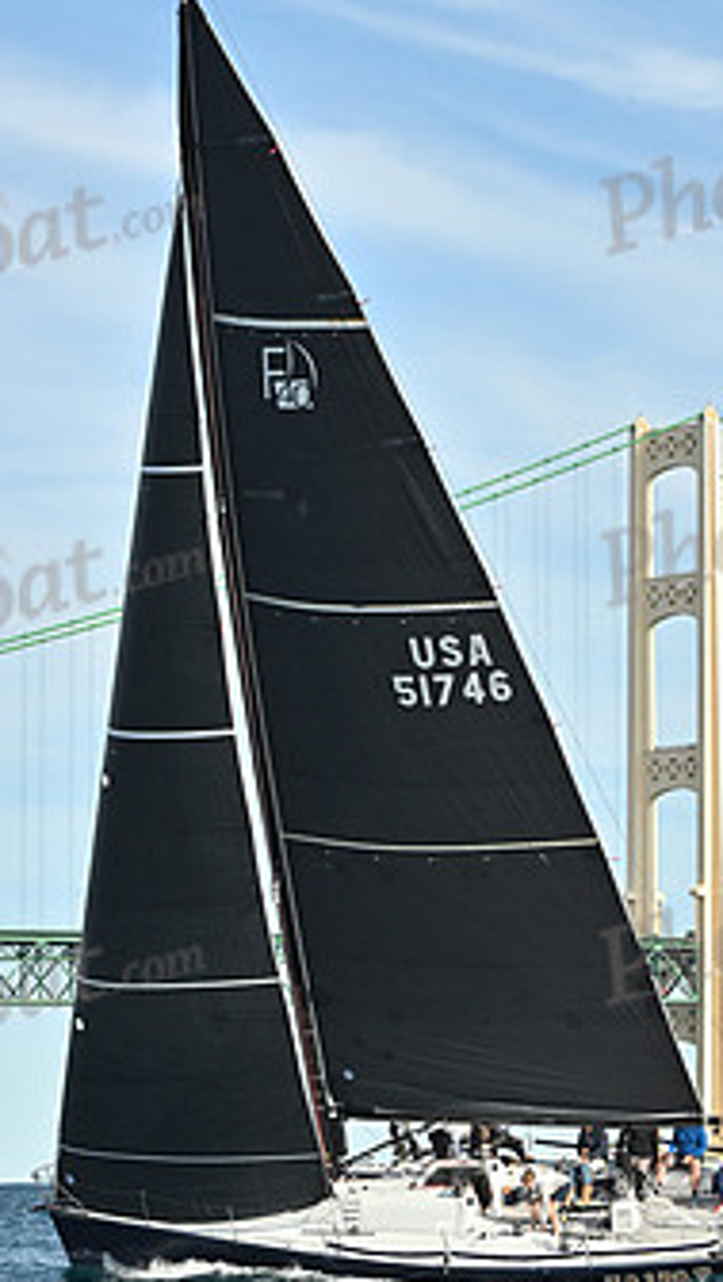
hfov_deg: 8.9
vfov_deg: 15.8
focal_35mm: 136
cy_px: 762
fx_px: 4625
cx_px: 404
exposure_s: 1/1000
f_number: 9
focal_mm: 75
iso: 320
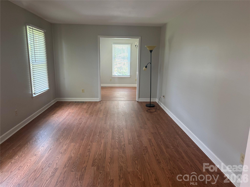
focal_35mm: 24
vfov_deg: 56.8
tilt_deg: -11.1
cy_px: 94
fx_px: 173
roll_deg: -1.4
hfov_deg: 71.6
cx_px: 125
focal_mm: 6.76
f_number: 1.78
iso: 250
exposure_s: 1/120
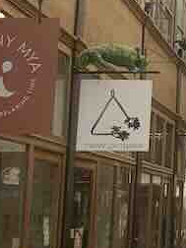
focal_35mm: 130
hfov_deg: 10.8
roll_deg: +0.7
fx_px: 931
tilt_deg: +14.3
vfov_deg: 14.9
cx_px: 318
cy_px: -11
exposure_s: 1/1241
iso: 100
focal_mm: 6.86
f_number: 1.78
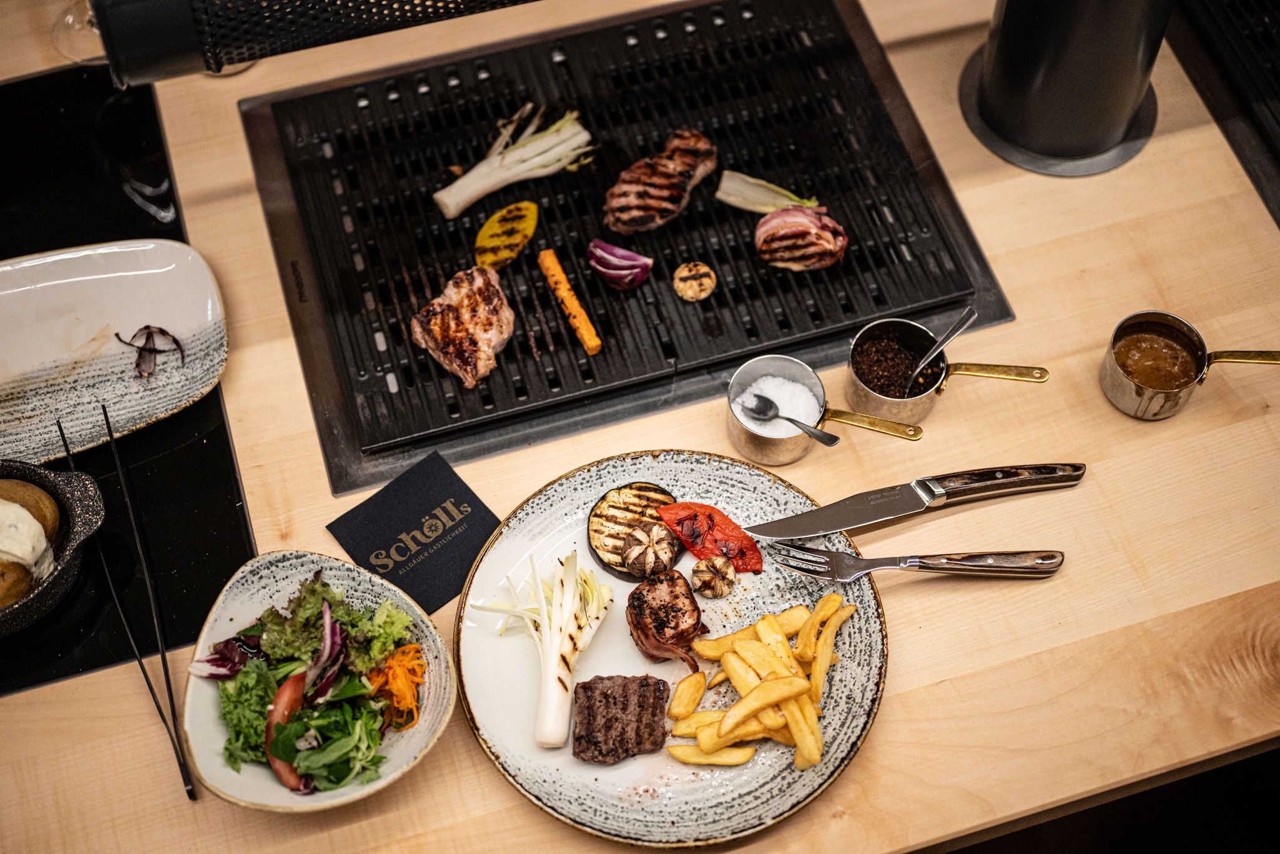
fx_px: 1778
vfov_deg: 27.0
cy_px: 427
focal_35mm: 50
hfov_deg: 39.6
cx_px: 640
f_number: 1.8
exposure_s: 1/500
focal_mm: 50
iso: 500
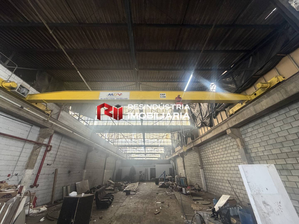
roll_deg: +0.3
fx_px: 121
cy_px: 112
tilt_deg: +24.8
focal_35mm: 14
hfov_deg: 102.1
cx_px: 150
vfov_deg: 85.7
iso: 320
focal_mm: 2.22
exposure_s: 1/83
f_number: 2.2
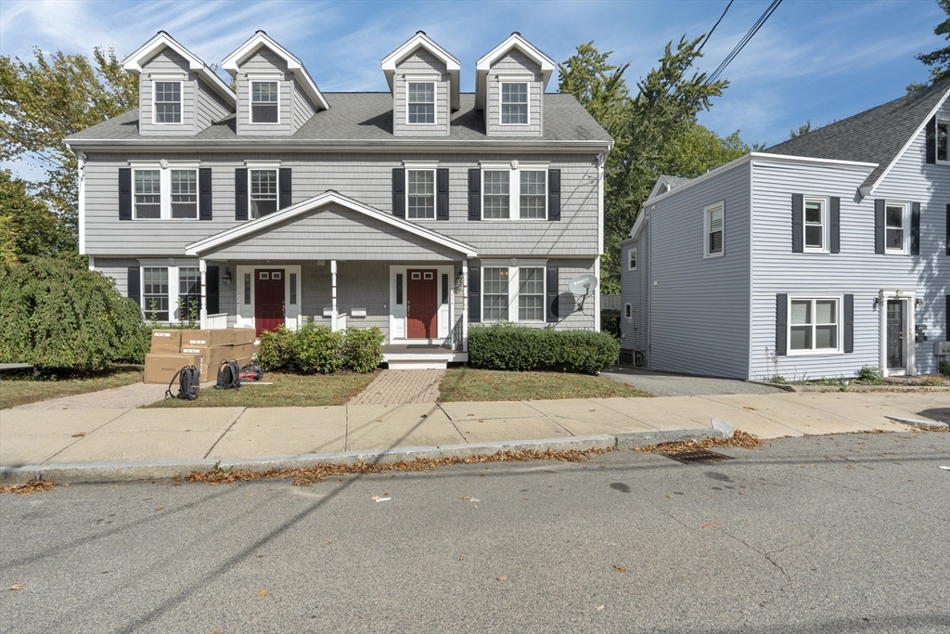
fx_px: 449
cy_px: 317
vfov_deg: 70.5
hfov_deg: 93.3
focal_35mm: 17
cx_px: 475
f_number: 9
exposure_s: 1/250
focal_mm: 17
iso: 320
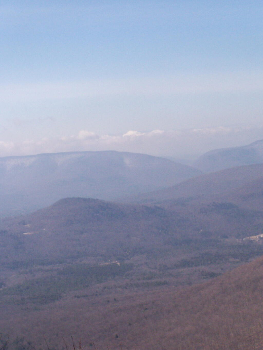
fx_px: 952
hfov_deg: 15.7
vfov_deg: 20.9
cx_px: 132
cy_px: 175
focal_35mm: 94
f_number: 6.3
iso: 400
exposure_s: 1/1600
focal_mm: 15.6
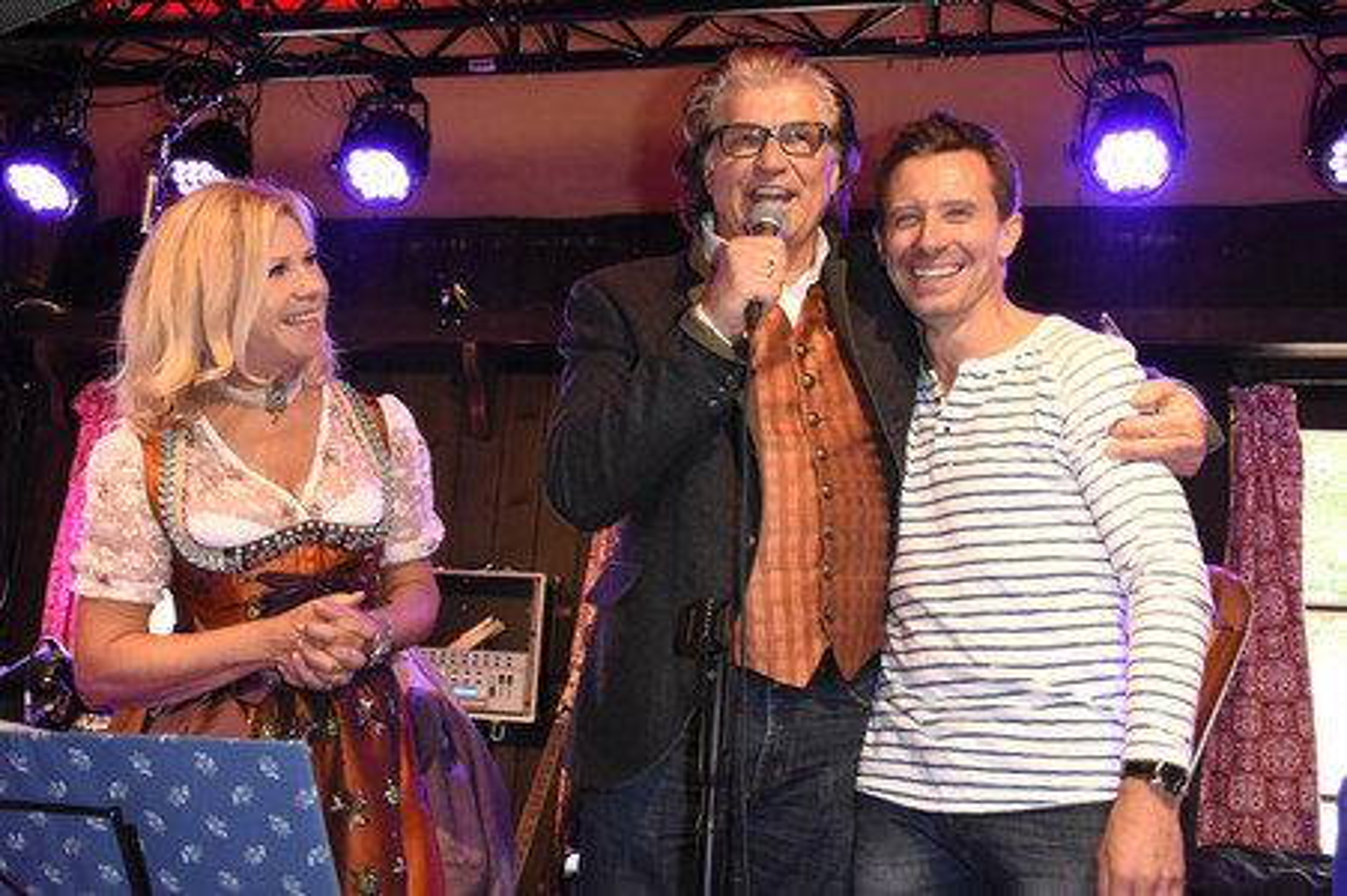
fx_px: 1458
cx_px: 674
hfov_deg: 49.6
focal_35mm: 39
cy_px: 448
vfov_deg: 34.2
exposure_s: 1/60
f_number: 6.3
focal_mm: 26
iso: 3200
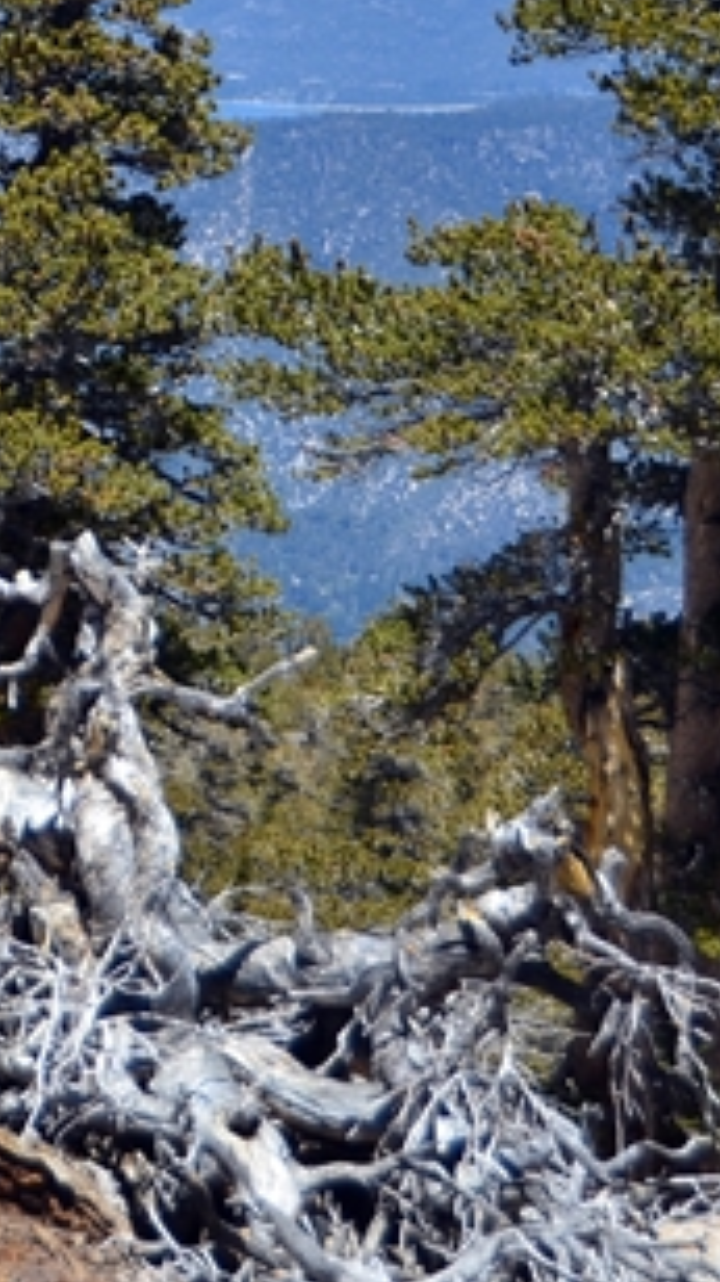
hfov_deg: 7.6
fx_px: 5301
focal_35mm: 156
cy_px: 212
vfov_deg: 13.7
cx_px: -524
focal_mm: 34
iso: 100
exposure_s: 1/800
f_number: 4.2
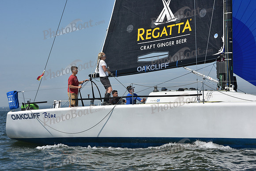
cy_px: 86
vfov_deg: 14.9
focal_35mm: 92
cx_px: 128
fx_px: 654
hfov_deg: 22.1
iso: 250
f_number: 9
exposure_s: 1/1250
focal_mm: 92
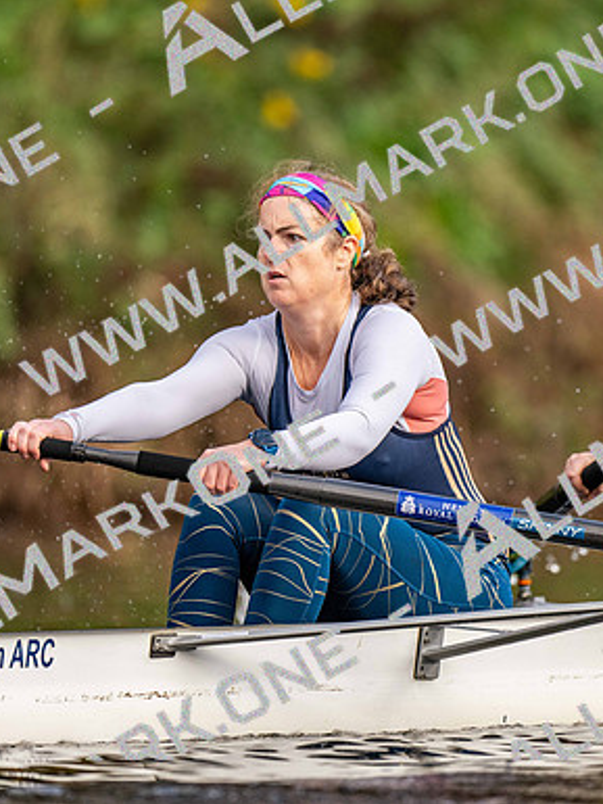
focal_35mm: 870
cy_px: 402
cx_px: 278
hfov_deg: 1.7
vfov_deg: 2.3
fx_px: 20196
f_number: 4
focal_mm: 600
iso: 1100
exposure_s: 1/2500
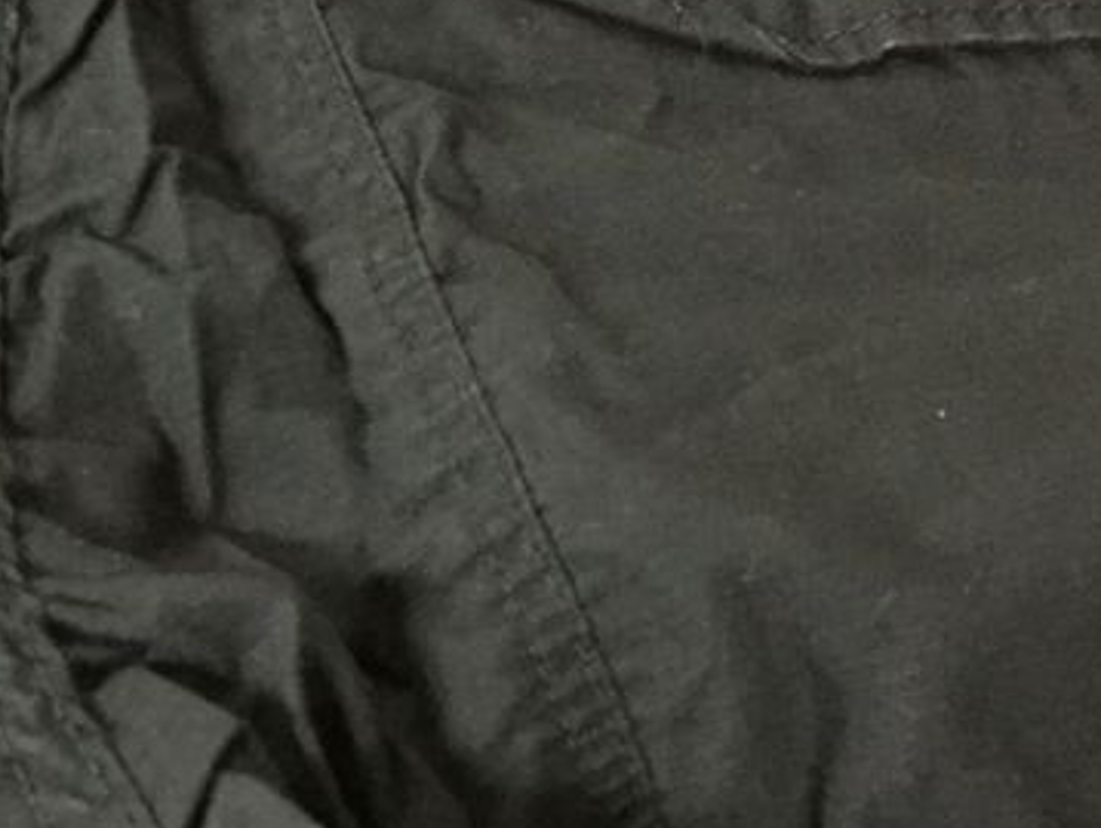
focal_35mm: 81
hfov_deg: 23.6
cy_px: 323
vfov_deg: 18.2
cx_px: 169
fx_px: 2578
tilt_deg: -56.3
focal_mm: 4.15
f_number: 2.2
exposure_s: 1/17
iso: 1600
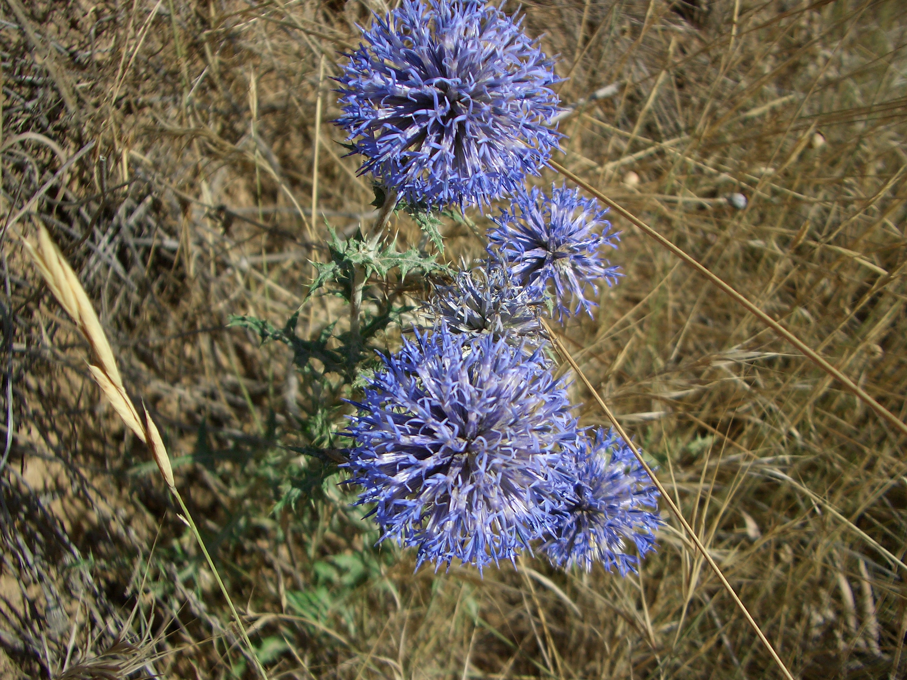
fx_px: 917
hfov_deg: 52.6
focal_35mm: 35
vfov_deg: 40.7
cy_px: 340
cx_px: 454
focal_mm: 5.8
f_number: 2.6
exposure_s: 1/1000
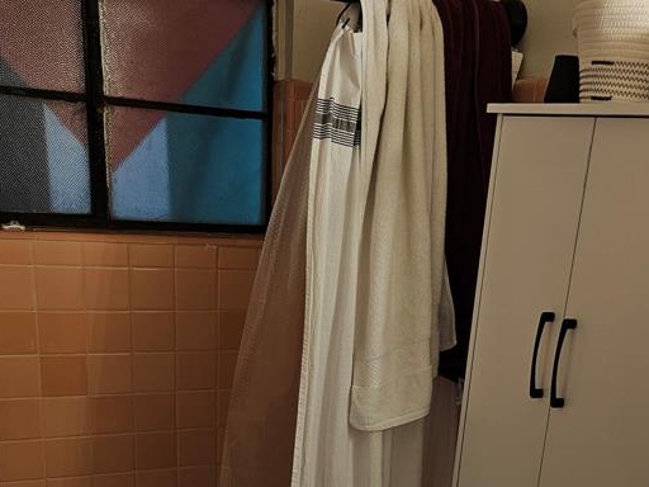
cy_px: 426
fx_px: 862
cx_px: 431
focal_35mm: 46
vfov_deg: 30.3
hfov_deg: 40.7
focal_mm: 5.4
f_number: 1.8
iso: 50
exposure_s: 1/74.1
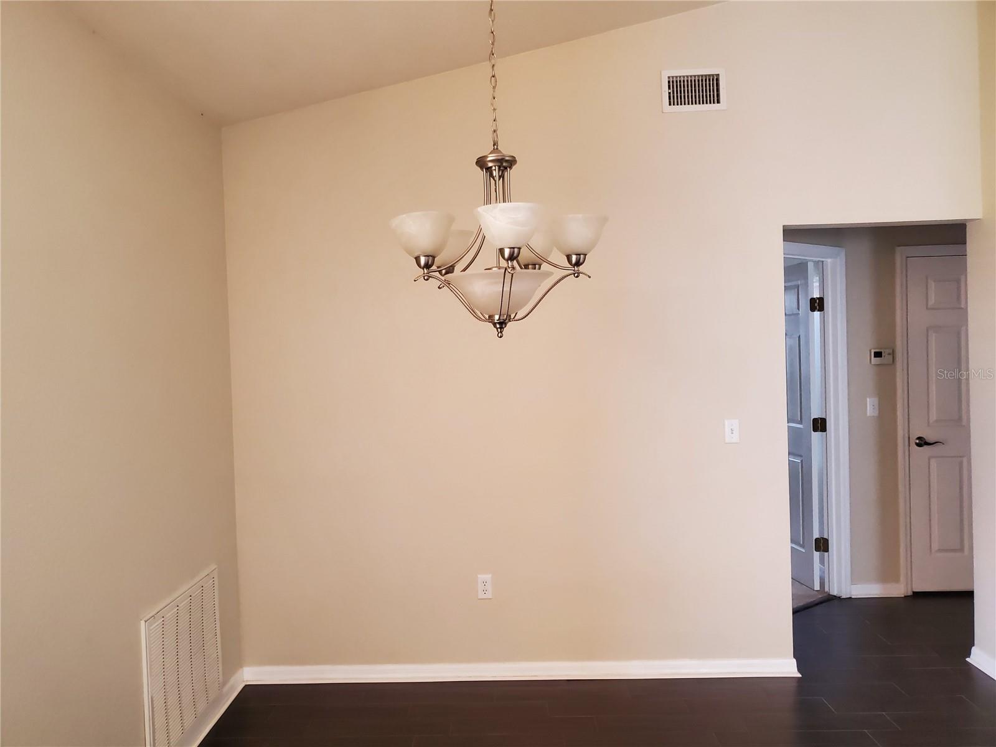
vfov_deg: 53.1
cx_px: 498
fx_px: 748
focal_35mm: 26
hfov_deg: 67.3
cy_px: 374
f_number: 1.5
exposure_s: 1/59
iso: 250
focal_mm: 4.3
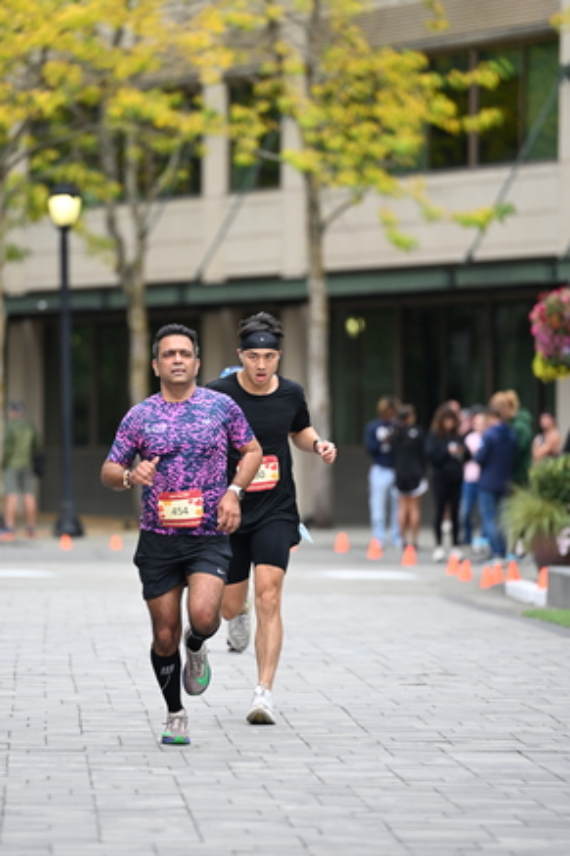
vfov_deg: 8.2
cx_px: 236
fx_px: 5989
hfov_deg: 5.4
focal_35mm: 252
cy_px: 388
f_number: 2.8
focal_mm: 200
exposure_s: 1/1600
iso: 640
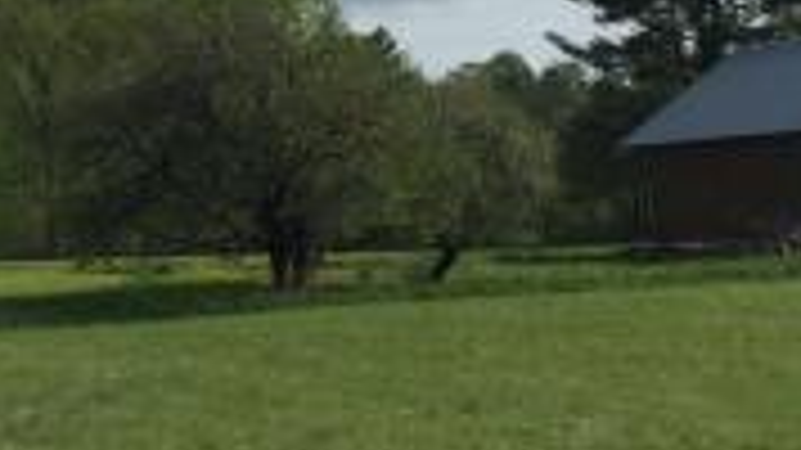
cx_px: 279
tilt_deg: +7.1
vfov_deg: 11.6
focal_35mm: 103
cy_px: -45
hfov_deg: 20.7
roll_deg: +0.3
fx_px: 2187
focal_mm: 4.15
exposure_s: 1/3300
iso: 32
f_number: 2.2
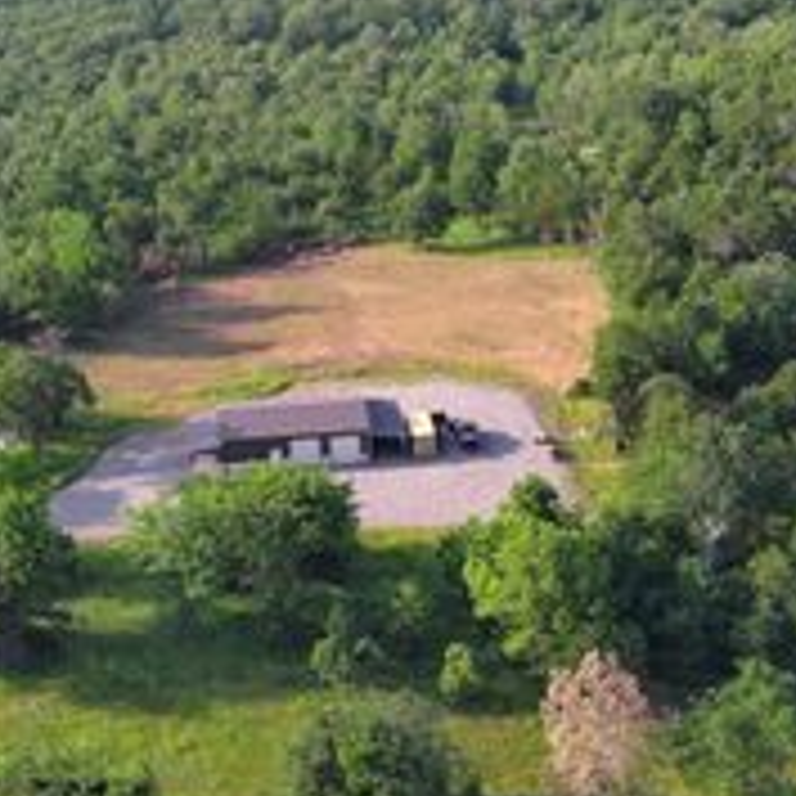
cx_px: 211
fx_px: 1561
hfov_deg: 28.2
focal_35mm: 60
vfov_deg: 28.6
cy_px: 344
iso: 100
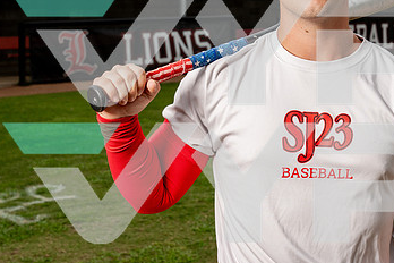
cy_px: 35
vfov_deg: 15.2
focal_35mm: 89
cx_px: 287
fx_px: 974
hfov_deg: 22.7
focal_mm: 49
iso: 50
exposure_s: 1/250
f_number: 8
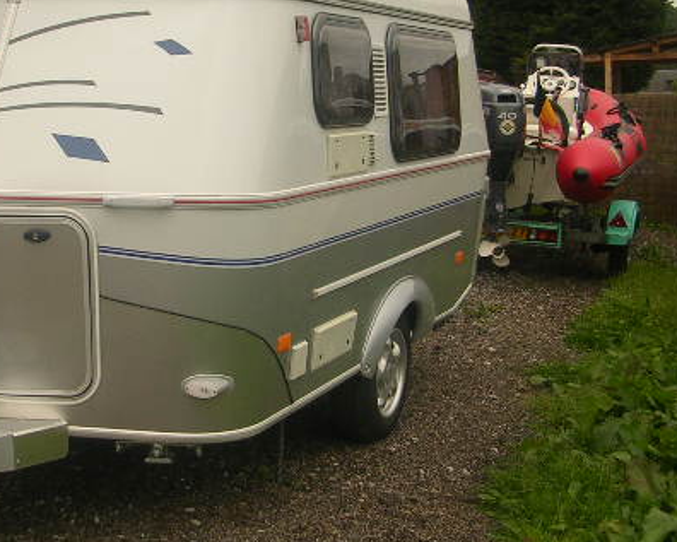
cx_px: 195
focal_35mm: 60
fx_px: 1202
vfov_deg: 25.4
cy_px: 219
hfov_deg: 31.1
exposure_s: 1/263
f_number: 2.8
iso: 50
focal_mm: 5.8
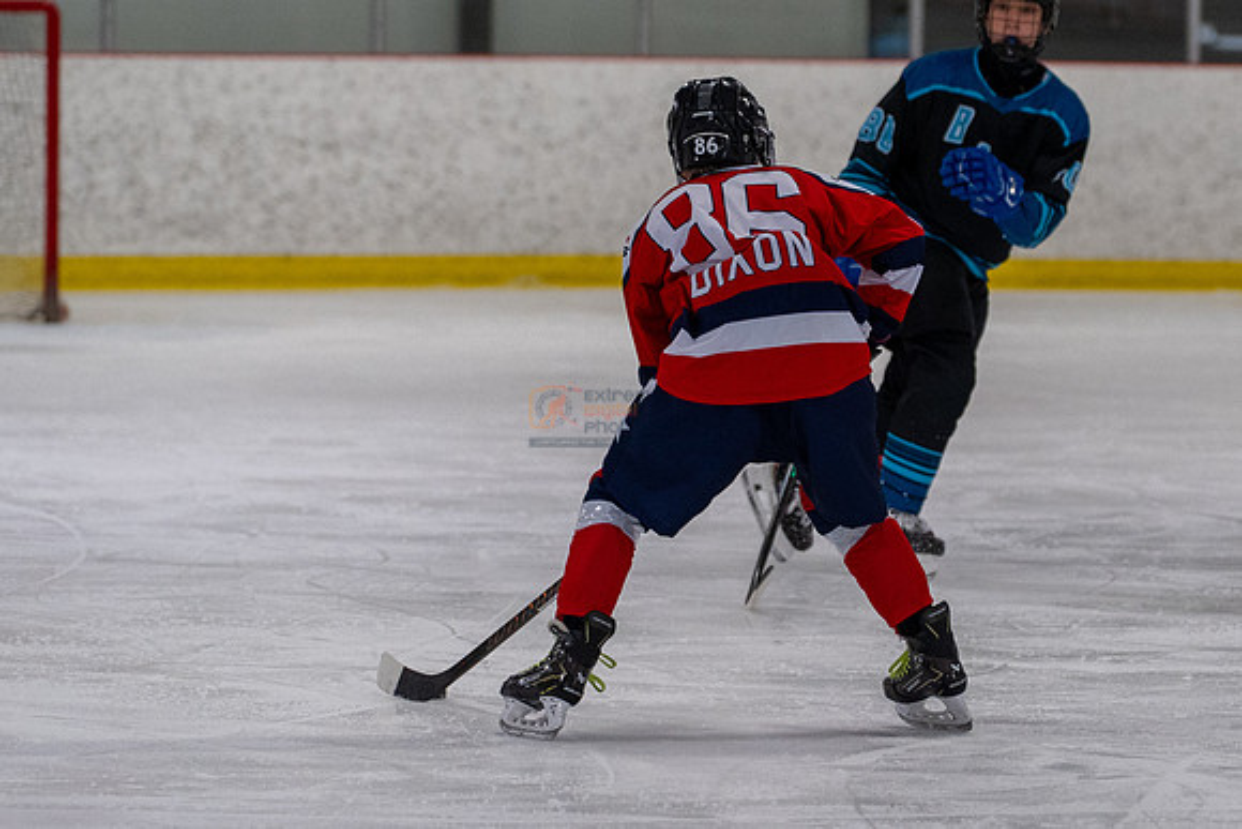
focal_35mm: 304
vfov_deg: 4.5
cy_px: 446
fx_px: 10507
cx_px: 831
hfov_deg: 6.8
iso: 2000
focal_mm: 150
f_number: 3.2
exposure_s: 1/800
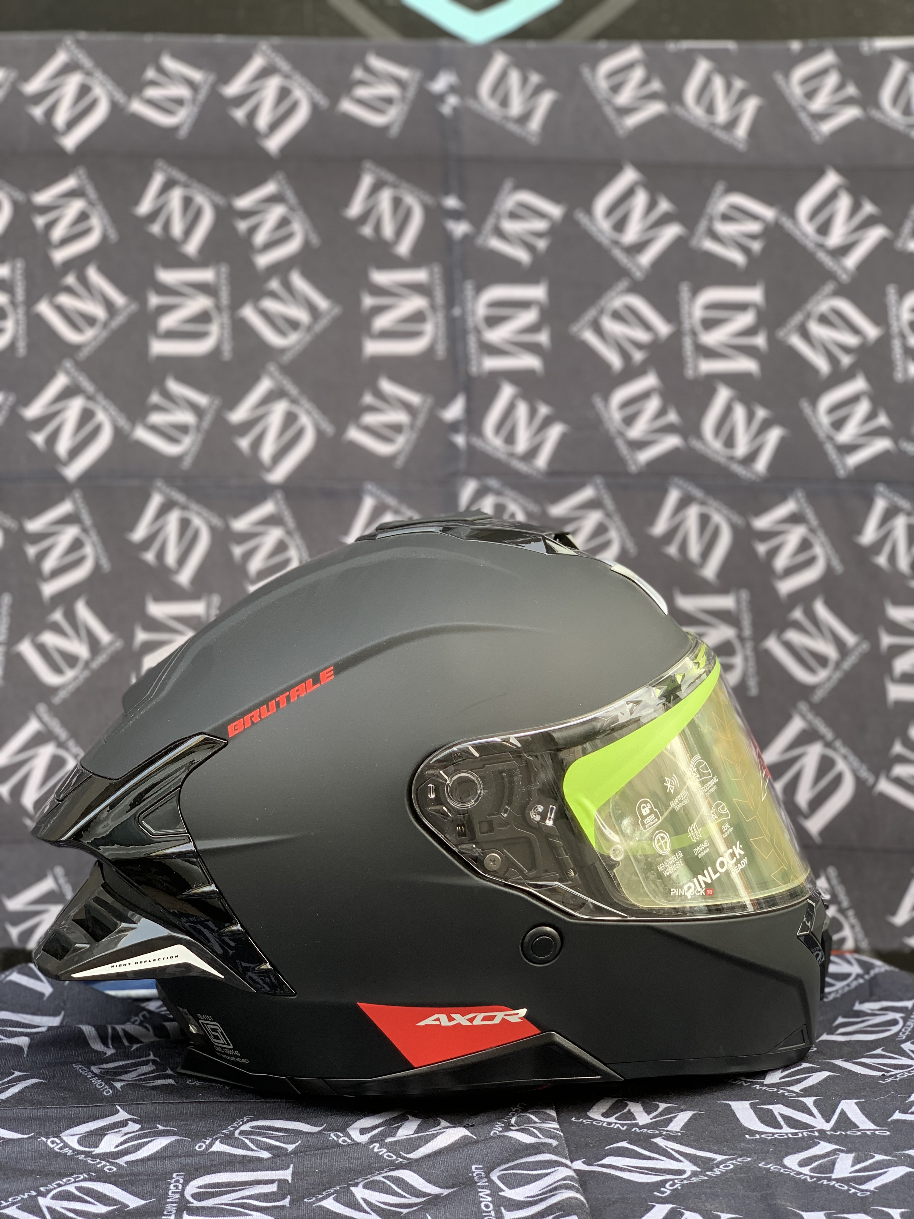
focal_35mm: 52
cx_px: 457
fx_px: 1831
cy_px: 610
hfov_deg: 28.0
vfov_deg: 36.8
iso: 32
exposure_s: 1/122
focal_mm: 6
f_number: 2.4
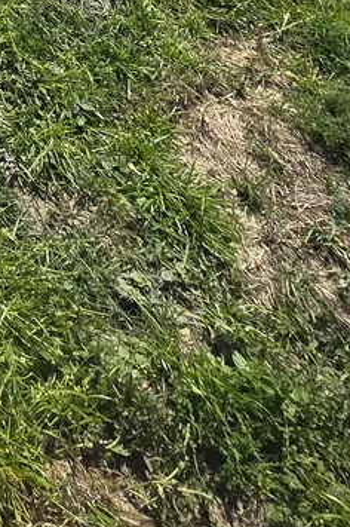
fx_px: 891
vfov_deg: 21.5
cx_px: -469
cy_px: -419
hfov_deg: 14.8
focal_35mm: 61
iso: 50
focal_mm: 2.2
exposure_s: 1/2921
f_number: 2.2
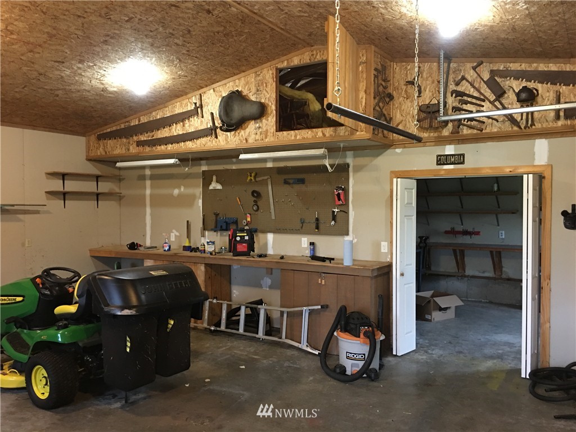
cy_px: 216
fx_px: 483
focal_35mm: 29
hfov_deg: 61.7
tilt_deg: -0.5
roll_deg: -0.2
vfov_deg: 48.2
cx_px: 288
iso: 50
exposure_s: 1/4
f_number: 2.2
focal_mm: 4.15
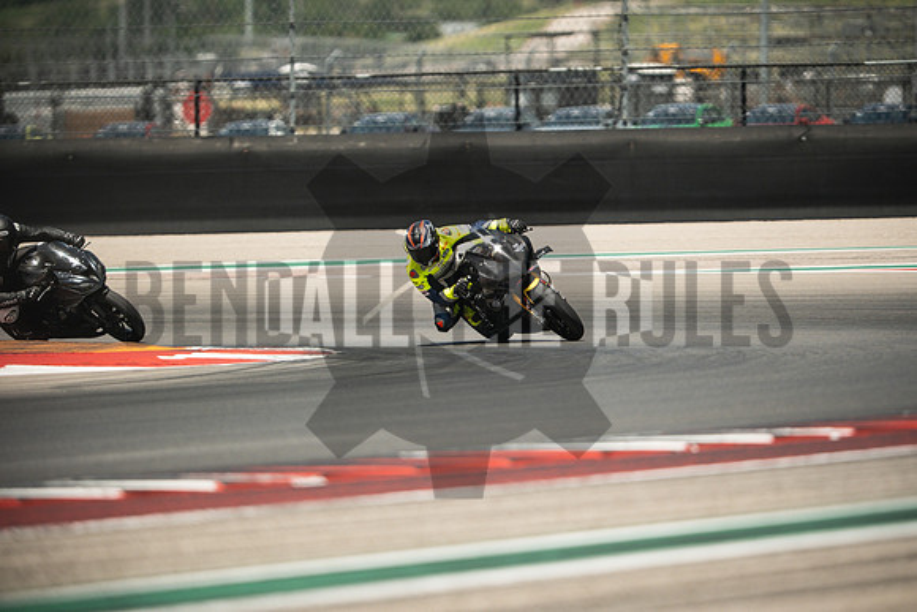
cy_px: 306
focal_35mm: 420
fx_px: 10700
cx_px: 458
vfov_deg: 3.3
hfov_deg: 4.9
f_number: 2.8
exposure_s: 1/400
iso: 640
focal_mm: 280
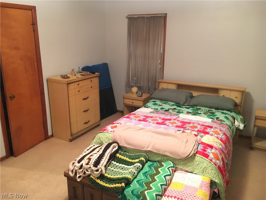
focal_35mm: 29
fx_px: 223
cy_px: 100
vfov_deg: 48.2
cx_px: 133
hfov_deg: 61.7
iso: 400
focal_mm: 4.15
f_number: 2.2
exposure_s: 1/15
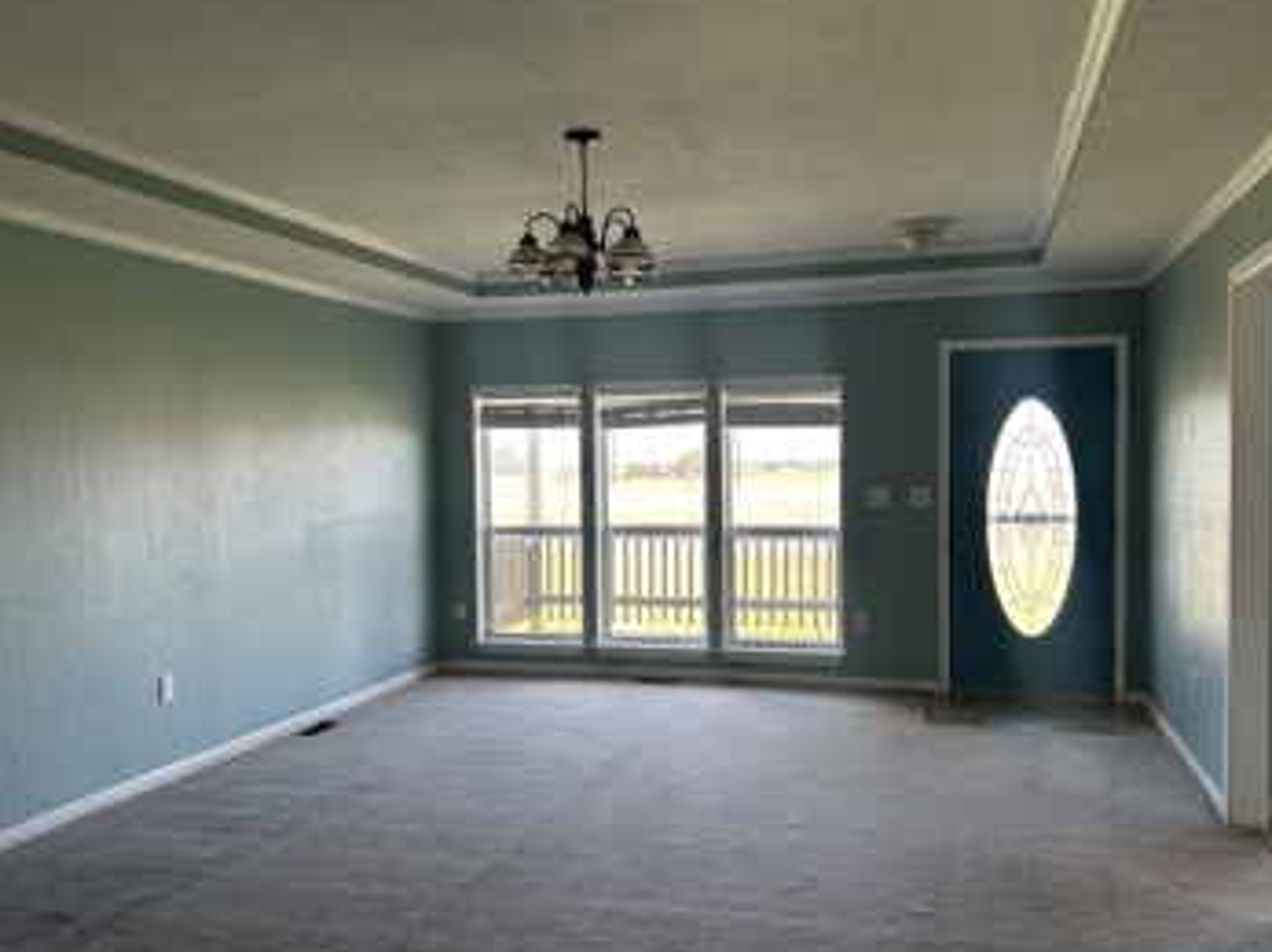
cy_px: 494
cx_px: 671
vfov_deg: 46.8
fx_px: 1102
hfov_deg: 59.9
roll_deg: +0.8
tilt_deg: -3.0
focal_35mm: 30
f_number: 1.5
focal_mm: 5.7
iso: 64
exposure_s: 1/162
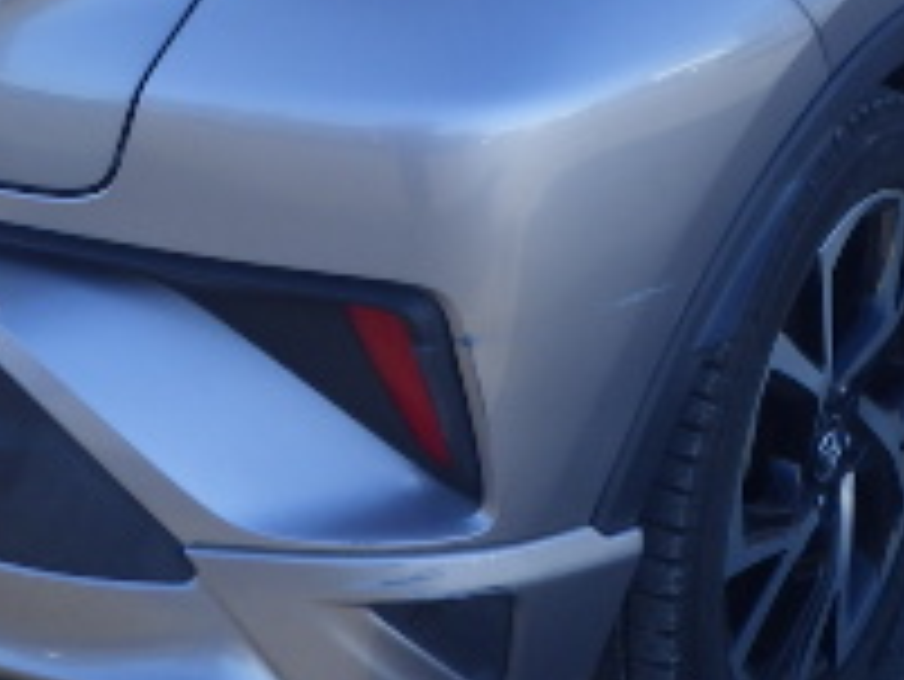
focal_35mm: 89
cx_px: 337
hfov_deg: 21.9
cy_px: -108
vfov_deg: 16.0
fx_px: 2326
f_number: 4.2
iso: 125
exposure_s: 1/200
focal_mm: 5
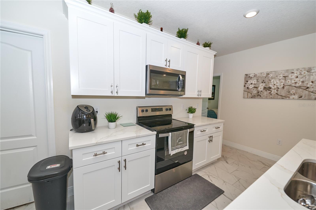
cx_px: 158
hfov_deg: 104.3
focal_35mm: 14
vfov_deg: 81.2
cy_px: 105
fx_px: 123
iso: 400
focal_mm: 14
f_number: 4
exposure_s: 1/200
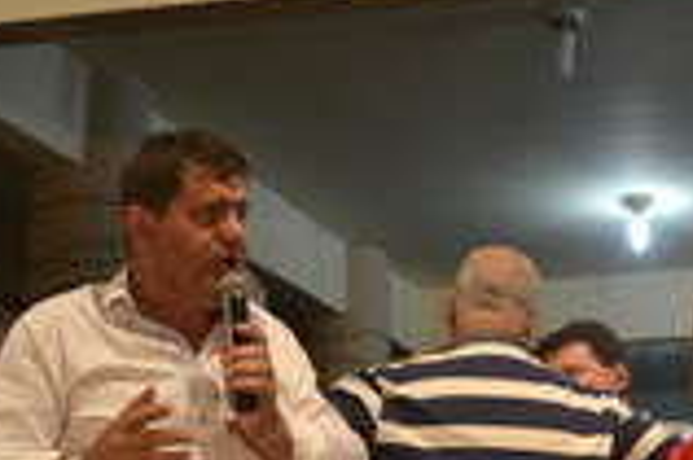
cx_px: 735
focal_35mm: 94
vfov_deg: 14.4
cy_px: 386
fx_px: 1808
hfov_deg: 20.8
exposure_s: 1/80
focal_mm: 20
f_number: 4.5
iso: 400
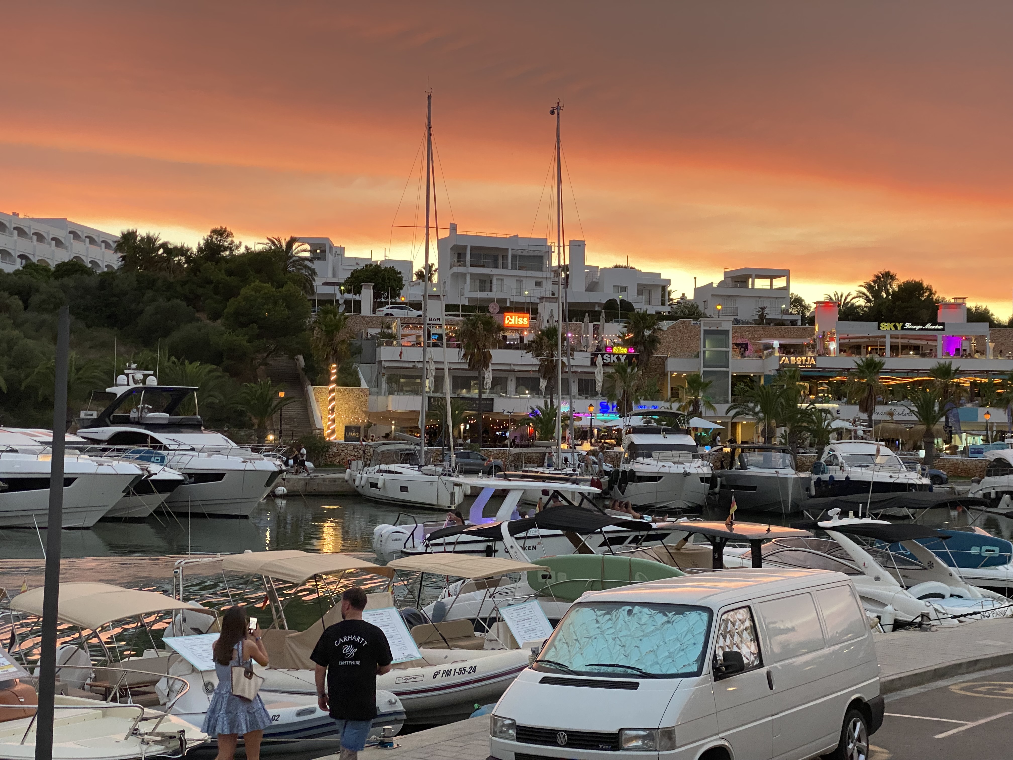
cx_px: 506
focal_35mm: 52
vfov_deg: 28.0
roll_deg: -1.2
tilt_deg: +2.0
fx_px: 1522
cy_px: 380
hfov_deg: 36.8
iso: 160
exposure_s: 1/121
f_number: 2
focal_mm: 6
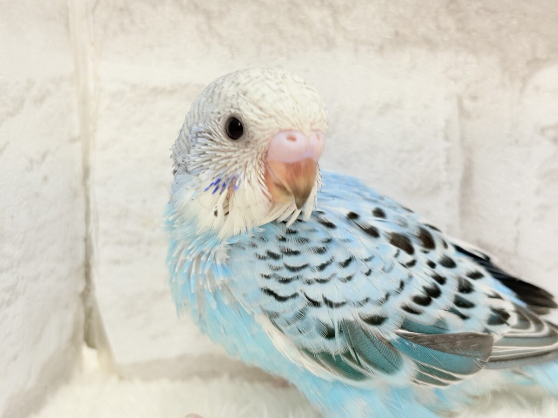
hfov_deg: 36.8
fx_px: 838
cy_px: 209
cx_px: 279
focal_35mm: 52
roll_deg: +3.2
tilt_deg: -7.0
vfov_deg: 28.0
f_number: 1.6
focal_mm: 5.96
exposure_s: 1/50
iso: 50
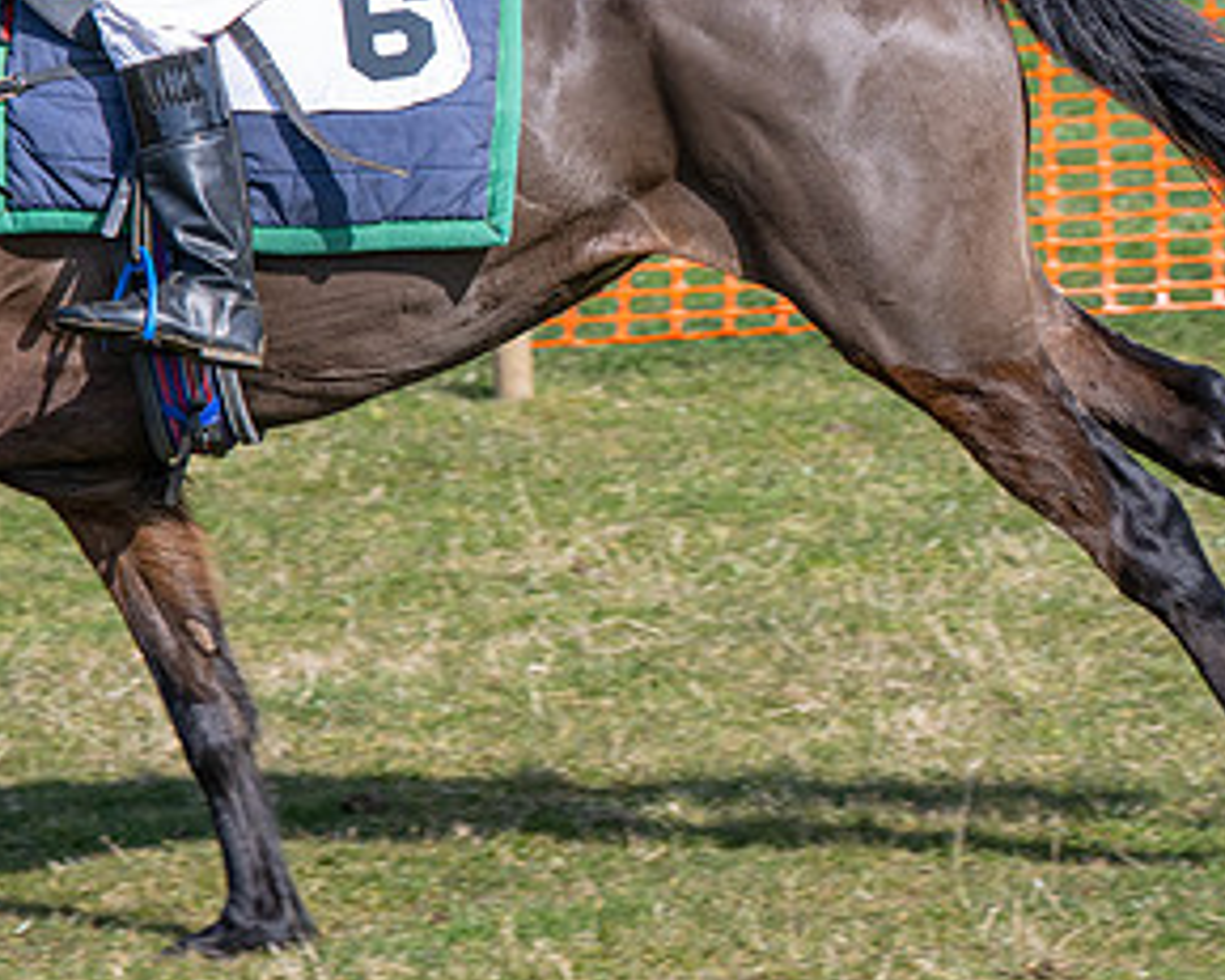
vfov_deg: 5.5
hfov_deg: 6.8
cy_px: 119
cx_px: 465
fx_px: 10257
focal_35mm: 283
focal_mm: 86
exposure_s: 1/1000
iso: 200
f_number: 5
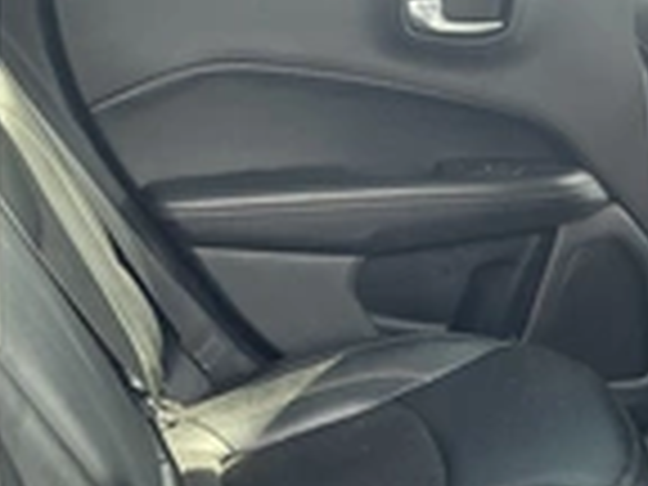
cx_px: 738
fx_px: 1460
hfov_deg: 23.3
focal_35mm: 78
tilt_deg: -32.6
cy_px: 670
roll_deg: -0.5
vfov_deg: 17.5
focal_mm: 3
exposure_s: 1/103
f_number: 1.8
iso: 64
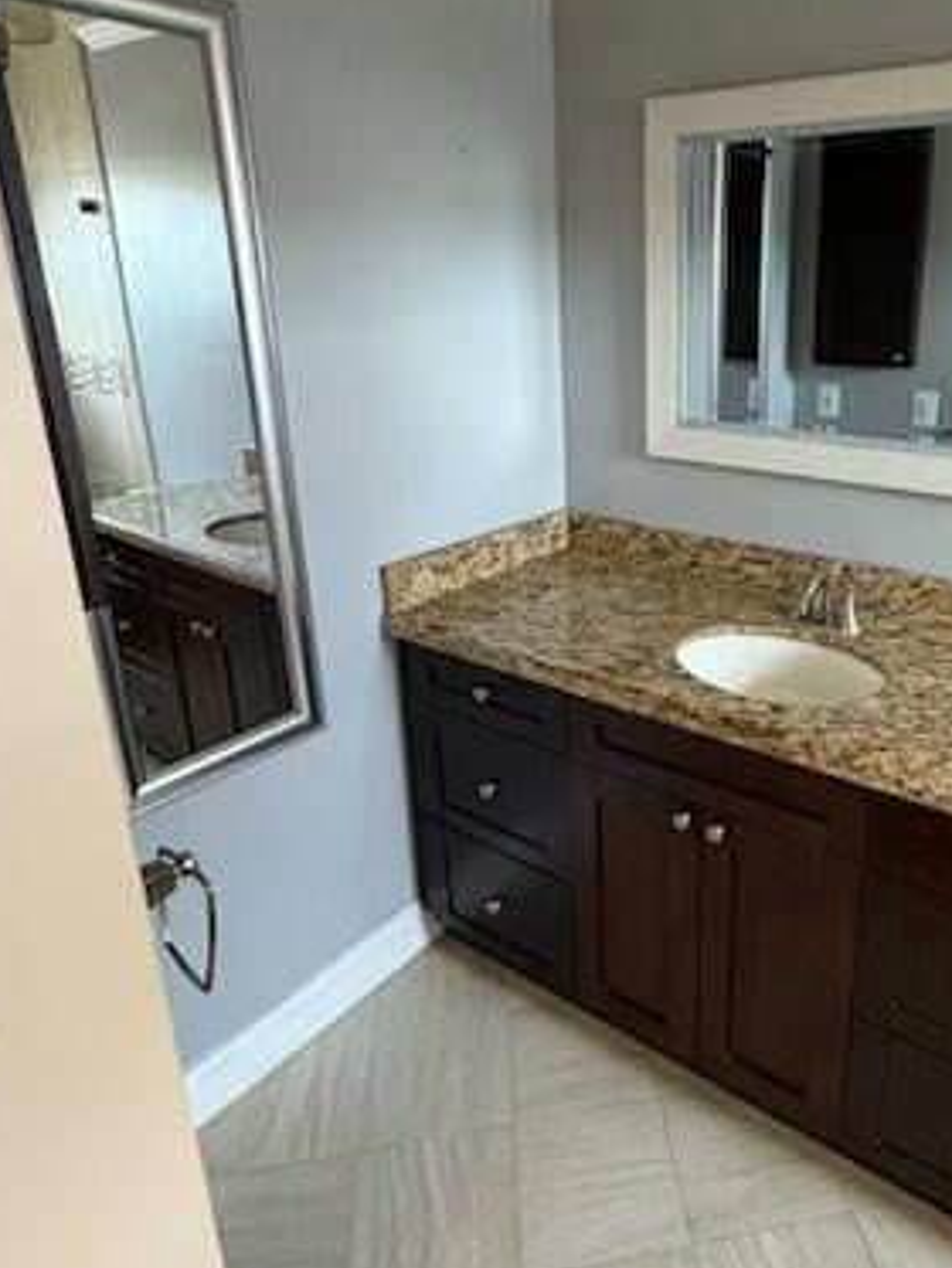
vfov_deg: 71.3
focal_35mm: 24
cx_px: 663
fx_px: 880
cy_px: 561
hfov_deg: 55.2
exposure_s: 1/60
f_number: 2.2
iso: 400
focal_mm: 2.22
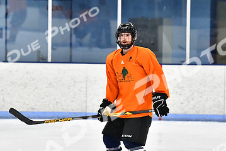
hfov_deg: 6.8
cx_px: 99
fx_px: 1902
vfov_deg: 4.5
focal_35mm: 303
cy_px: 114
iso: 6400
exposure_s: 1/1250
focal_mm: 125
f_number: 2.8
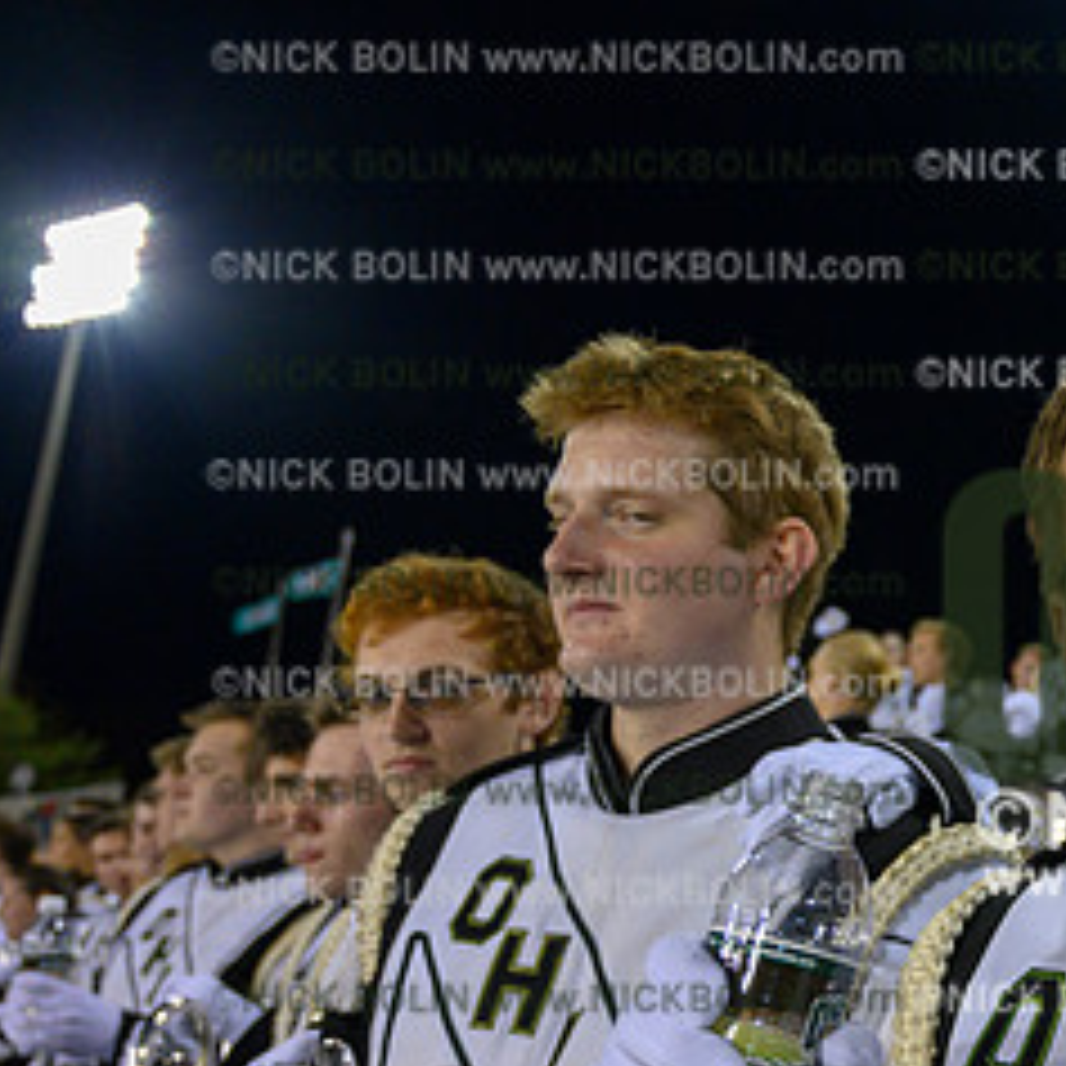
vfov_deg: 33.8
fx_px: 1742
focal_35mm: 50
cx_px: 1259
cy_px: 686
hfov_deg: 29.5
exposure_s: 1/250
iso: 2000
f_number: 4
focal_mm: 24
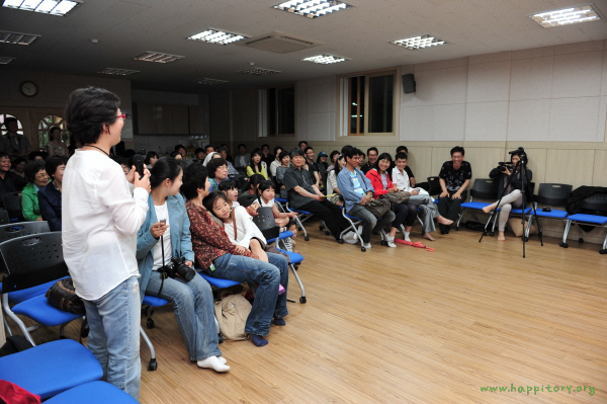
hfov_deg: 73.8
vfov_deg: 53.1
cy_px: 202
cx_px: 304
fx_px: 404
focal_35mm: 24
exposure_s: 1/100
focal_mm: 24
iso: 400
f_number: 4
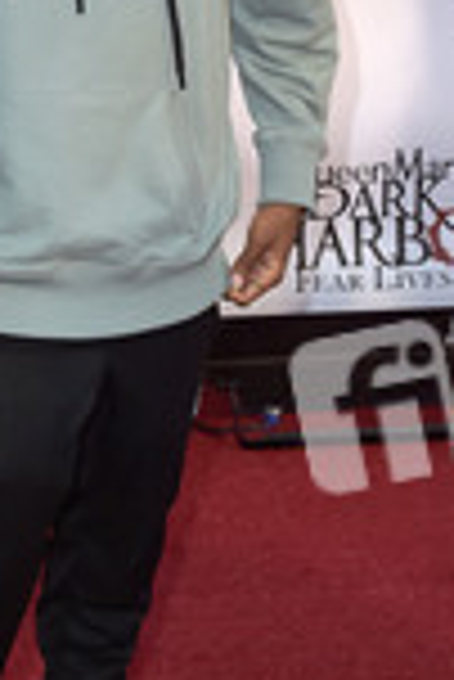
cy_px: 162
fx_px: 1698
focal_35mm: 90
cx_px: 115
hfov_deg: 15.2
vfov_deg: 22.4
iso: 250
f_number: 5.6
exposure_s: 1/250
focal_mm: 34
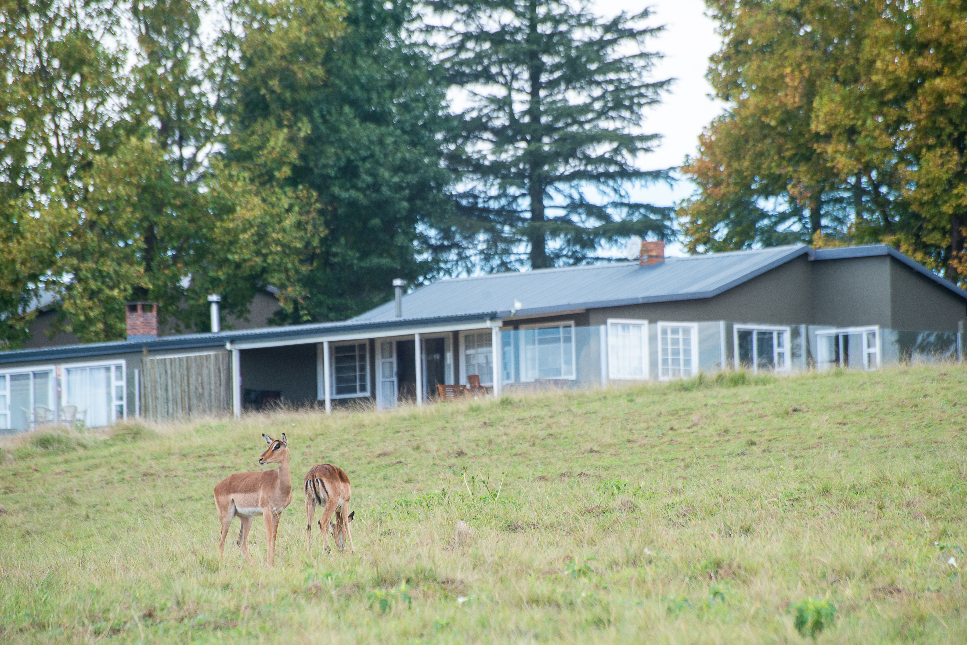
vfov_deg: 5.3
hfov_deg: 7.9
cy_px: 322
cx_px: 484
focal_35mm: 260
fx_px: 6986
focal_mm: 260
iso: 800
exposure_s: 1/640
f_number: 7.1
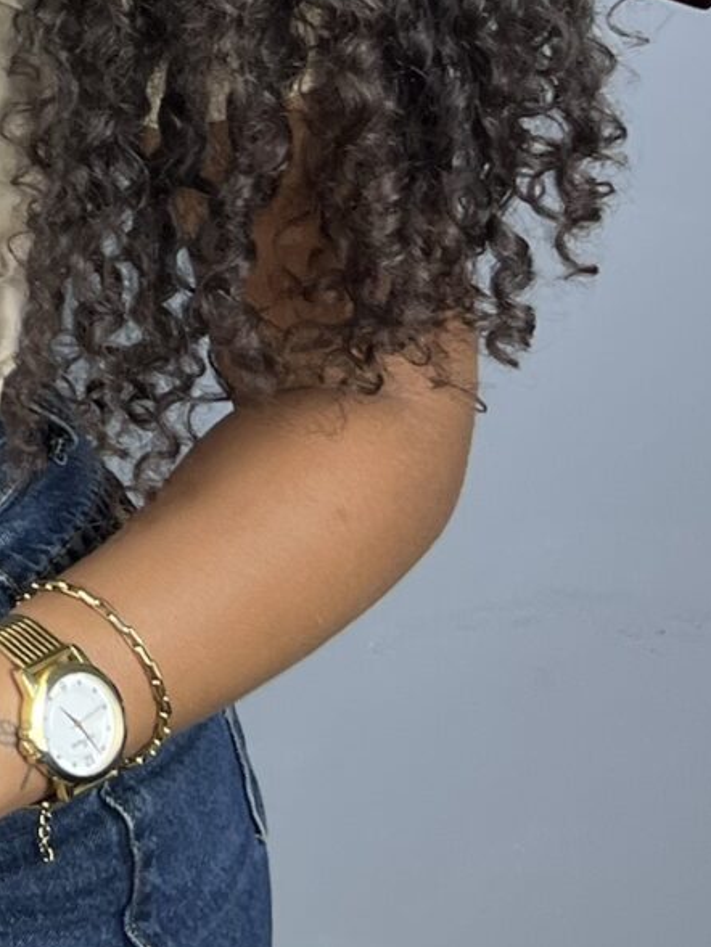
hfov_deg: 11.6
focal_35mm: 113
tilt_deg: -11.2
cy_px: -214
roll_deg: -0.7
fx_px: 3094
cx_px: -775
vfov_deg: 16.6
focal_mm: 5.7
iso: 64
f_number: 1.5
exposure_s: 1/120
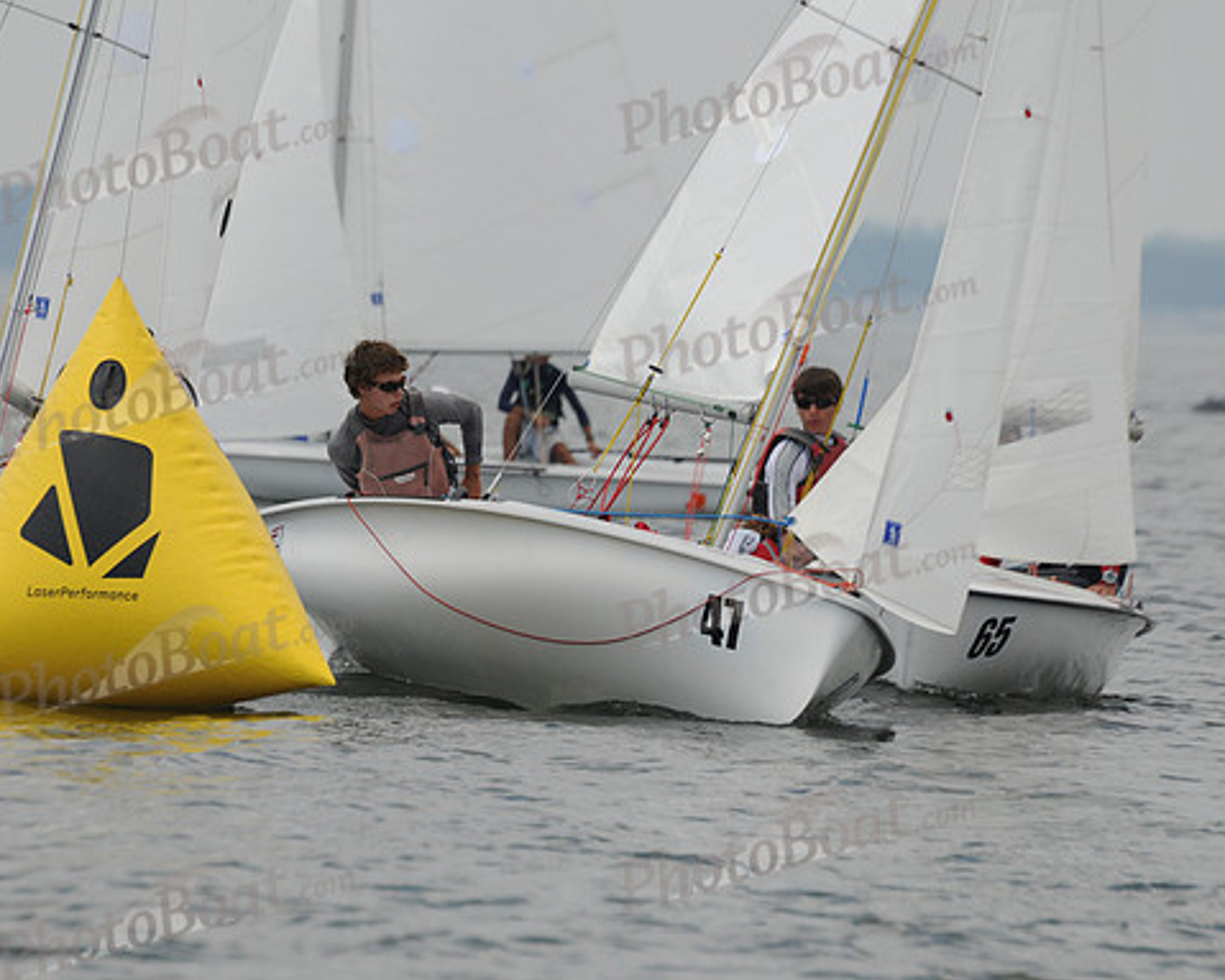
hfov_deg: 3.8
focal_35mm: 511
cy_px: 490
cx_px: 486
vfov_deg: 3.0
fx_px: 18523
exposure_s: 1/800
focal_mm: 300
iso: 200
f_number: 5.6
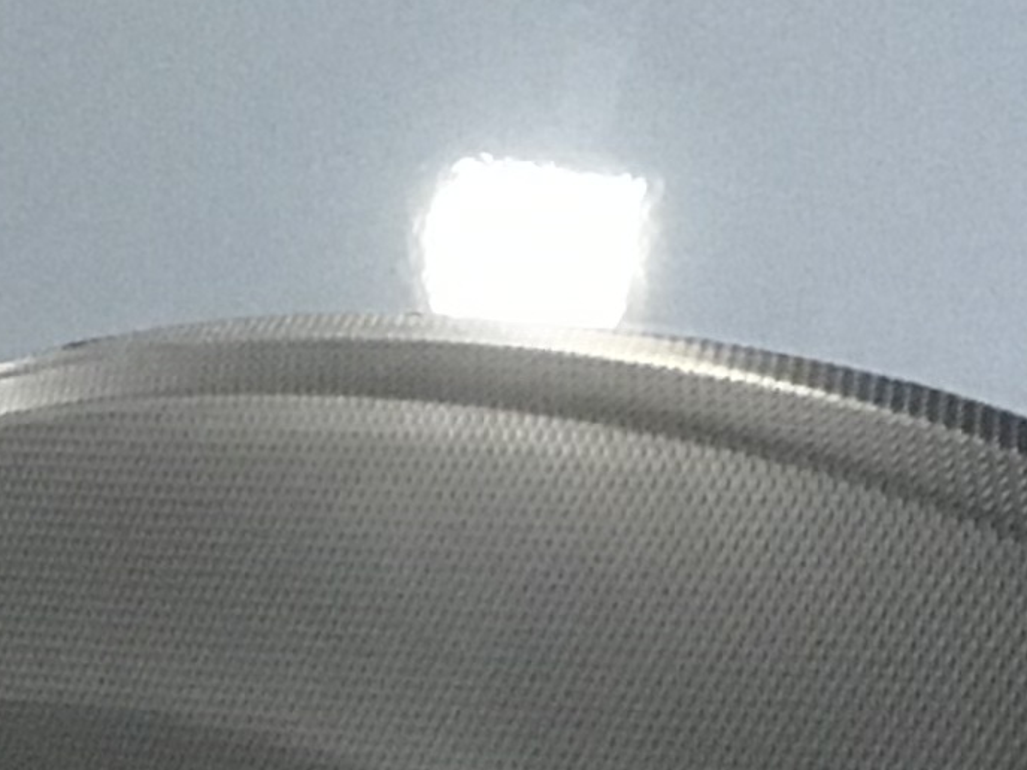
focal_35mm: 334
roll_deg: +1.9
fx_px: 9909
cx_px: -711
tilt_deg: +1.2
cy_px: -90
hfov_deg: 5.8
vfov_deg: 4.4
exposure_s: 1/60
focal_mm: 6.6
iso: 160
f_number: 2.8
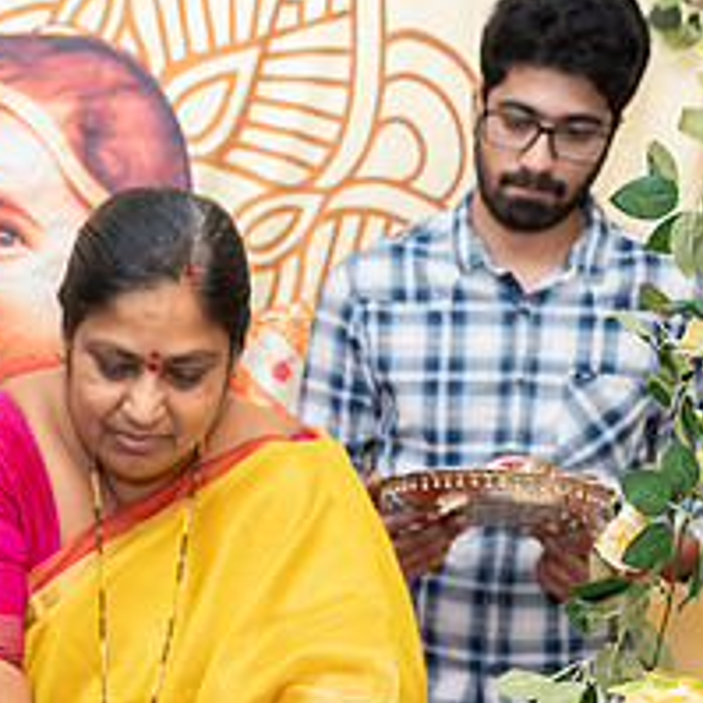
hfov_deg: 20.3
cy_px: 609
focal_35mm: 83
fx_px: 1907
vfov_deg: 20.5
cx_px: 11
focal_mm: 33.5
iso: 500
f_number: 3.5
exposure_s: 1/200
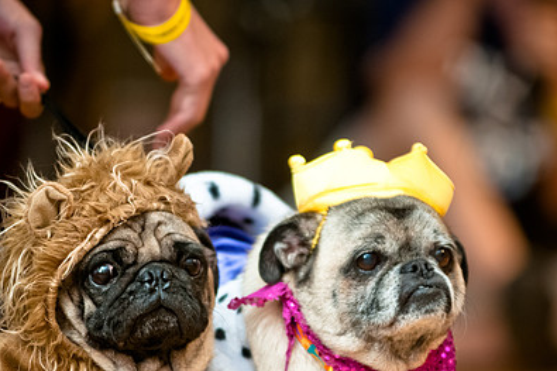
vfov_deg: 3.1
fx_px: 6805
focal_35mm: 440
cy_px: 226
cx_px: 268
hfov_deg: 4.7
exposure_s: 1/200
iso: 200
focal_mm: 200
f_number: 2.8
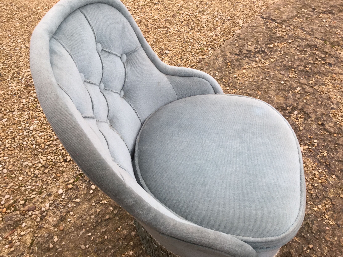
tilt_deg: -48.1
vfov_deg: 45.4
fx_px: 307
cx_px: 172
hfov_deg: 58.4
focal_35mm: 31
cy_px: 128
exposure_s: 1/100
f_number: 2.4
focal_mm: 3.3
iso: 32
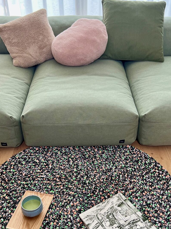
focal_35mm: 39
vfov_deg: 47.1
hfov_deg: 36.8
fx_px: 257
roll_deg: +0.3
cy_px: 152
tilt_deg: -39.5
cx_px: 88
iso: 125
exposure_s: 1/116
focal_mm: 5.7
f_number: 1.5
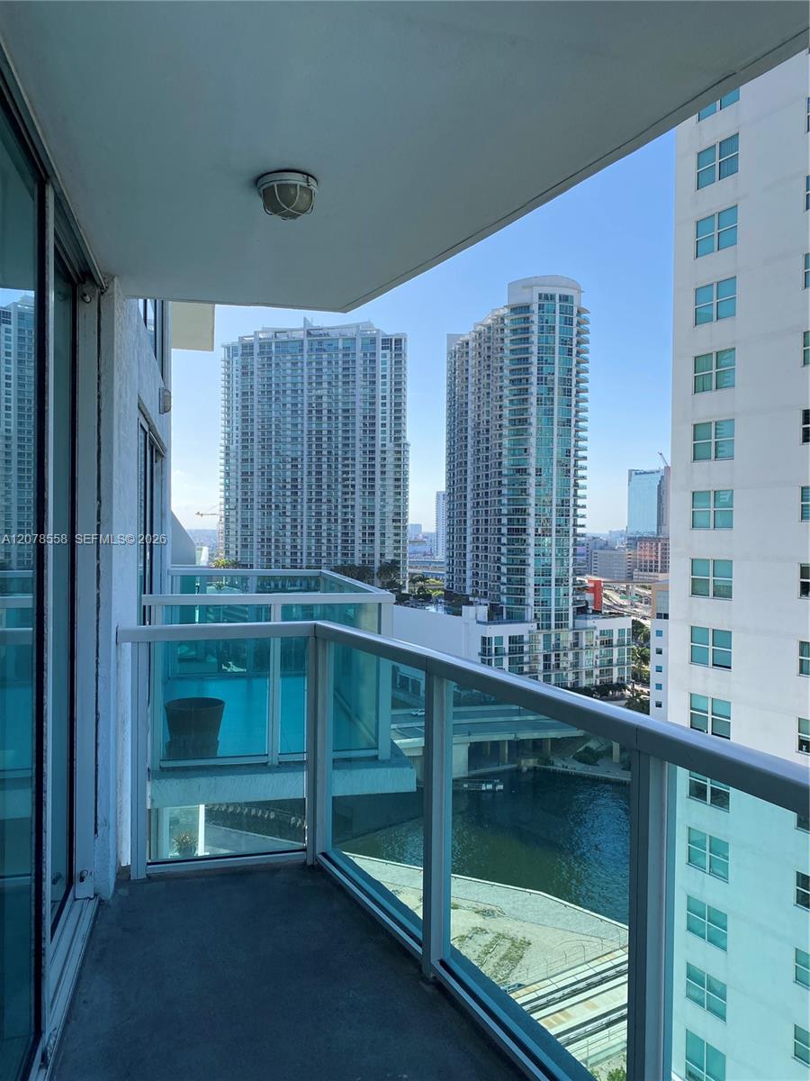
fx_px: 811
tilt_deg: -0.4
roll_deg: -0.4
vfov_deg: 67.3
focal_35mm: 26
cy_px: 540
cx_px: 405
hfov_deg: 53.1
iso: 32
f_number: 1.8
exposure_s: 1/1898
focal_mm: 4.25
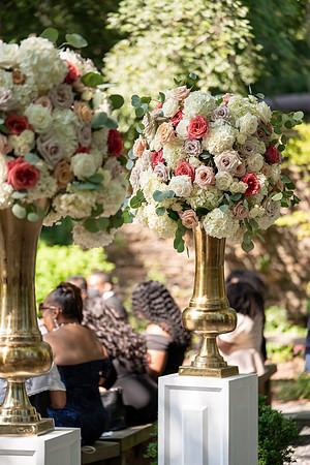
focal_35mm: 122
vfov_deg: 16.8
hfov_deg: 11.2
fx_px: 1576
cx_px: 155
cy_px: 232
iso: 100
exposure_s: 1/320
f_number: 2.8
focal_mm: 122
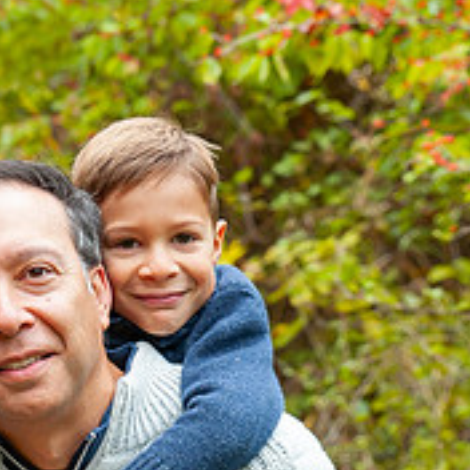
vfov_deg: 9.5
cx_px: -71
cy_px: 281
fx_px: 2826
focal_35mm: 184
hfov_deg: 9.4
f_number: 4
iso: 400
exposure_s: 1/160
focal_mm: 52
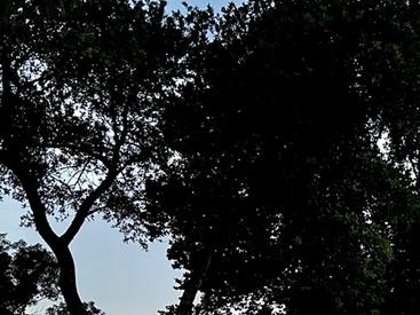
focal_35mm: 67
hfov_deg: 27.3
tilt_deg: +5.1
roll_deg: -0.1
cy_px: 426
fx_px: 813
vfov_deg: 19.9
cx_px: 421
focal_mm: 6.86
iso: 1000
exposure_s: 1/30
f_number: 1.78
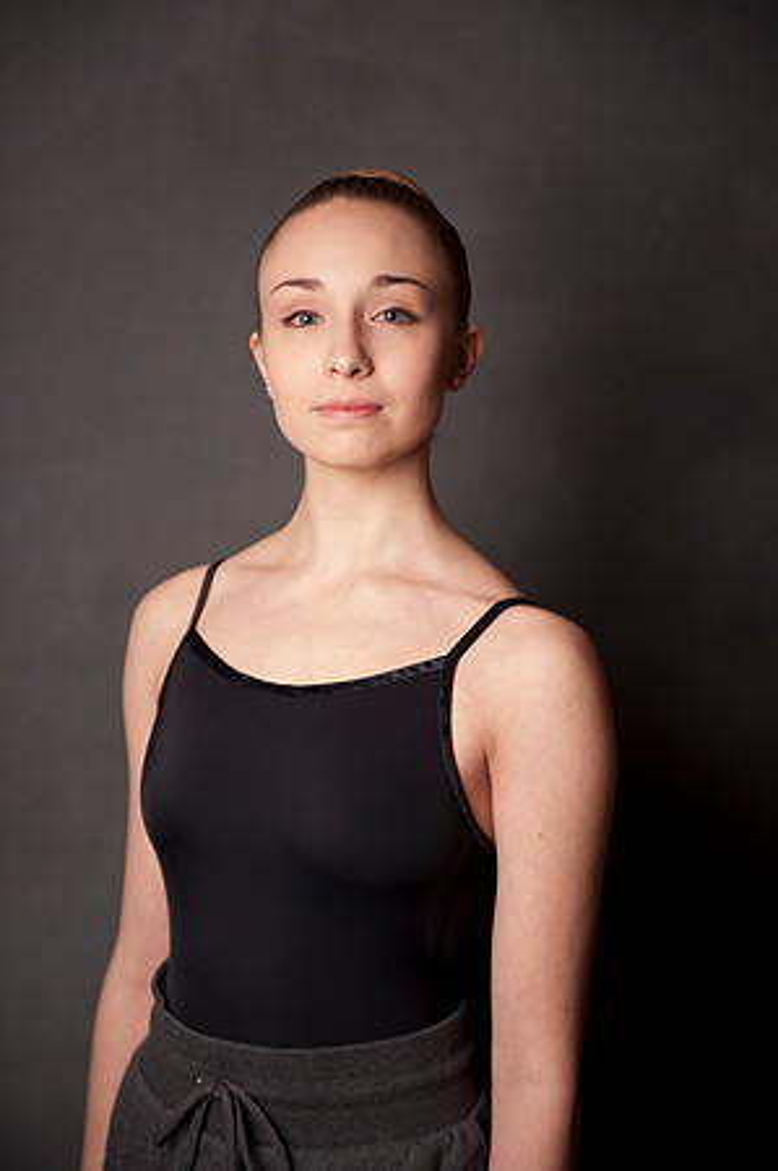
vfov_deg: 28.9
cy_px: 586
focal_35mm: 70
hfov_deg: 19.4
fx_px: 2274
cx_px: 389
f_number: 3.2
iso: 100
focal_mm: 70
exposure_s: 1/160
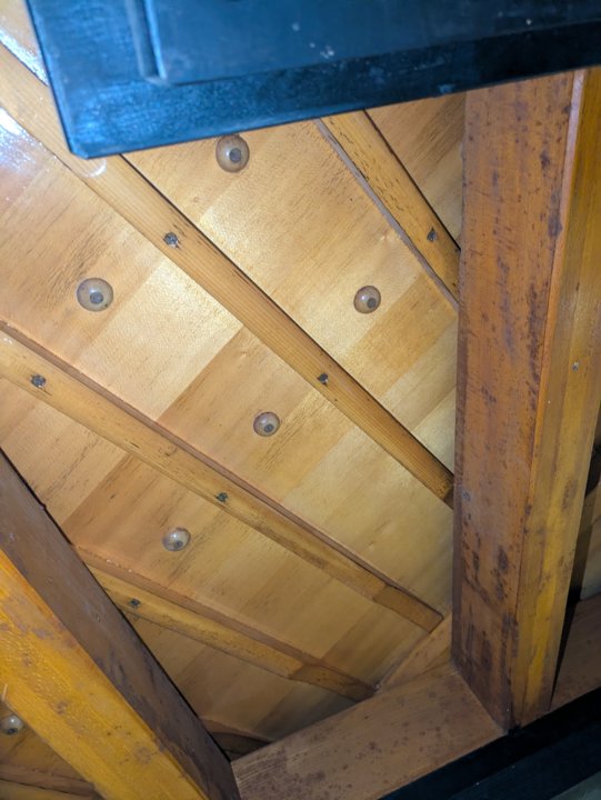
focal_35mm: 25
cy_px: 400
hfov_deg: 54.9
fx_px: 578
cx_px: 300
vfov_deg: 69.4
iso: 640
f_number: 1.89
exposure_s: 1/24
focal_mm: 5.43
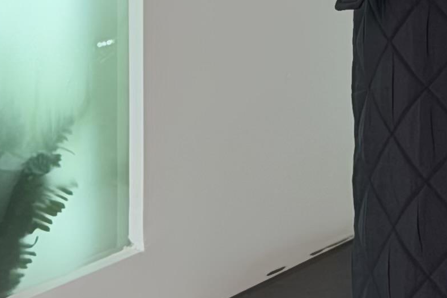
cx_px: 505
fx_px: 3166
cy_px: -401
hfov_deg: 8.0
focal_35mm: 255
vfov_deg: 5.2
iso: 50
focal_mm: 6.76
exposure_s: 1/121
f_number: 1.78
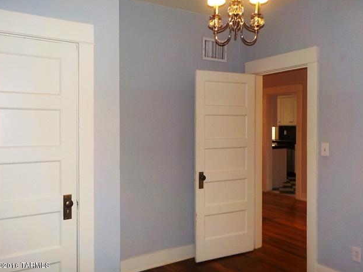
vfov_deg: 45.5
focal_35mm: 31
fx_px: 325
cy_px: 137
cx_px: 182
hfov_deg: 58.3
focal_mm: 4.1
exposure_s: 1/30
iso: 200
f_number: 3.3
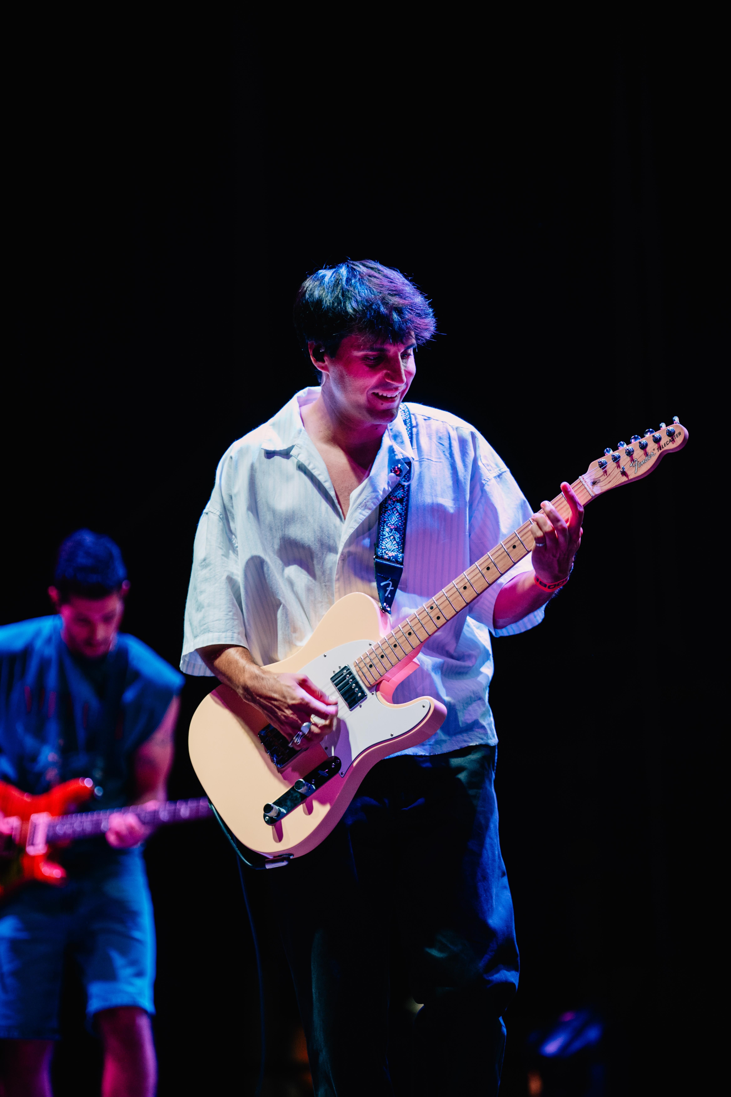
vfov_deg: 15.3
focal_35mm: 134
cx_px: 366
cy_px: 548
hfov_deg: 10.2
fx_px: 4081
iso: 1250
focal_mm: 134
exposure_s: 1/200
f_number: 2.8
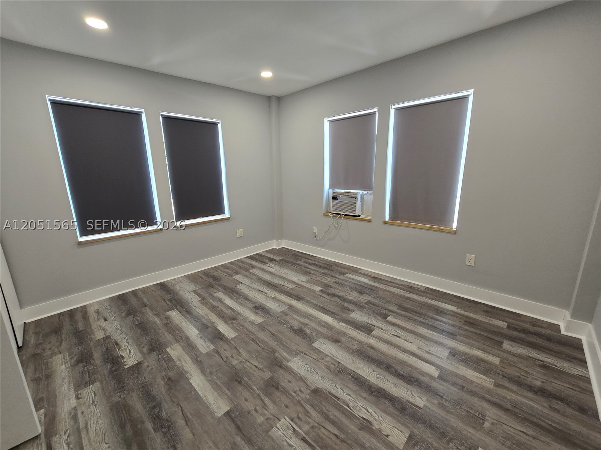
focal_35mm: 13
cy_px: 225
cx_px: 300
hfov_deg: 106.2
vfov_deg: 89.9
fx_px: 226
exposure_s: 1/60
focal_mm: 2.2
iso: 100
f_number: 2.2
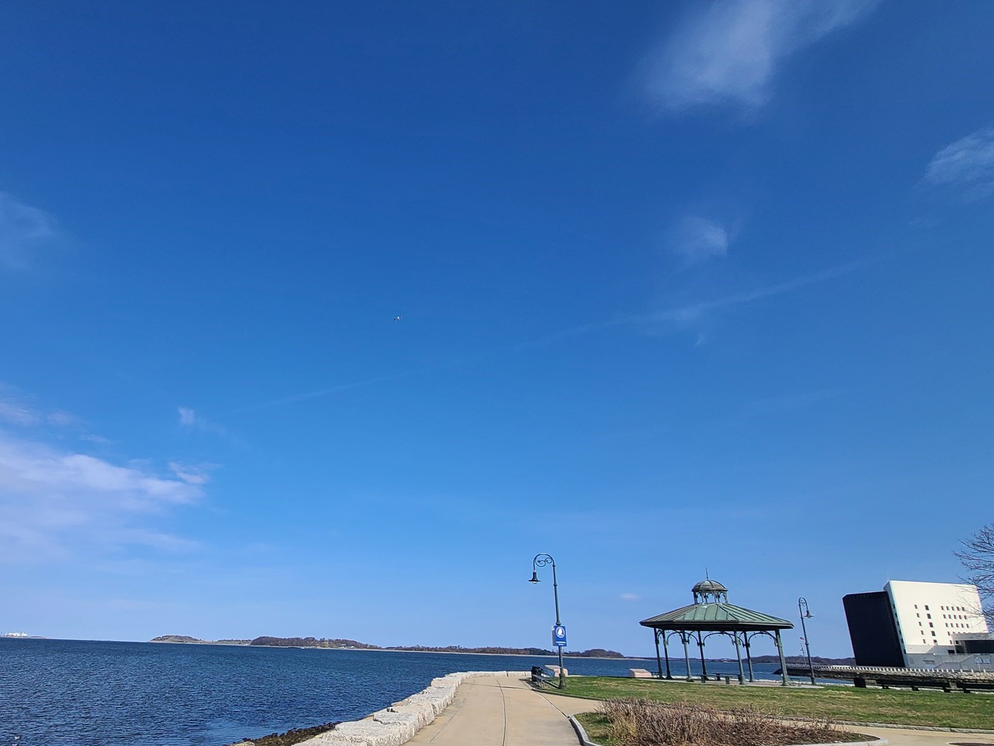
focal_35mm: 19
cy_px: 474
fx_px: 546
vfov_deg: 67.5
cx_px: 358
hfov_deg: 82.6
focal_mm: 2.2
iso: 64
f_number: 2.2
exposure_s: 1/2371
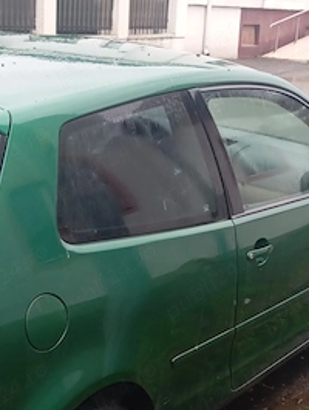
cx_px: 161
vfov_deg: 26.6
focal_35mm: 72
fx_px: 854
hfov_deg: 20.5
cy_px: 306
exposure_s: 1/33.3
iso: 769
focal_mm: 4.22
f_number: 1.8
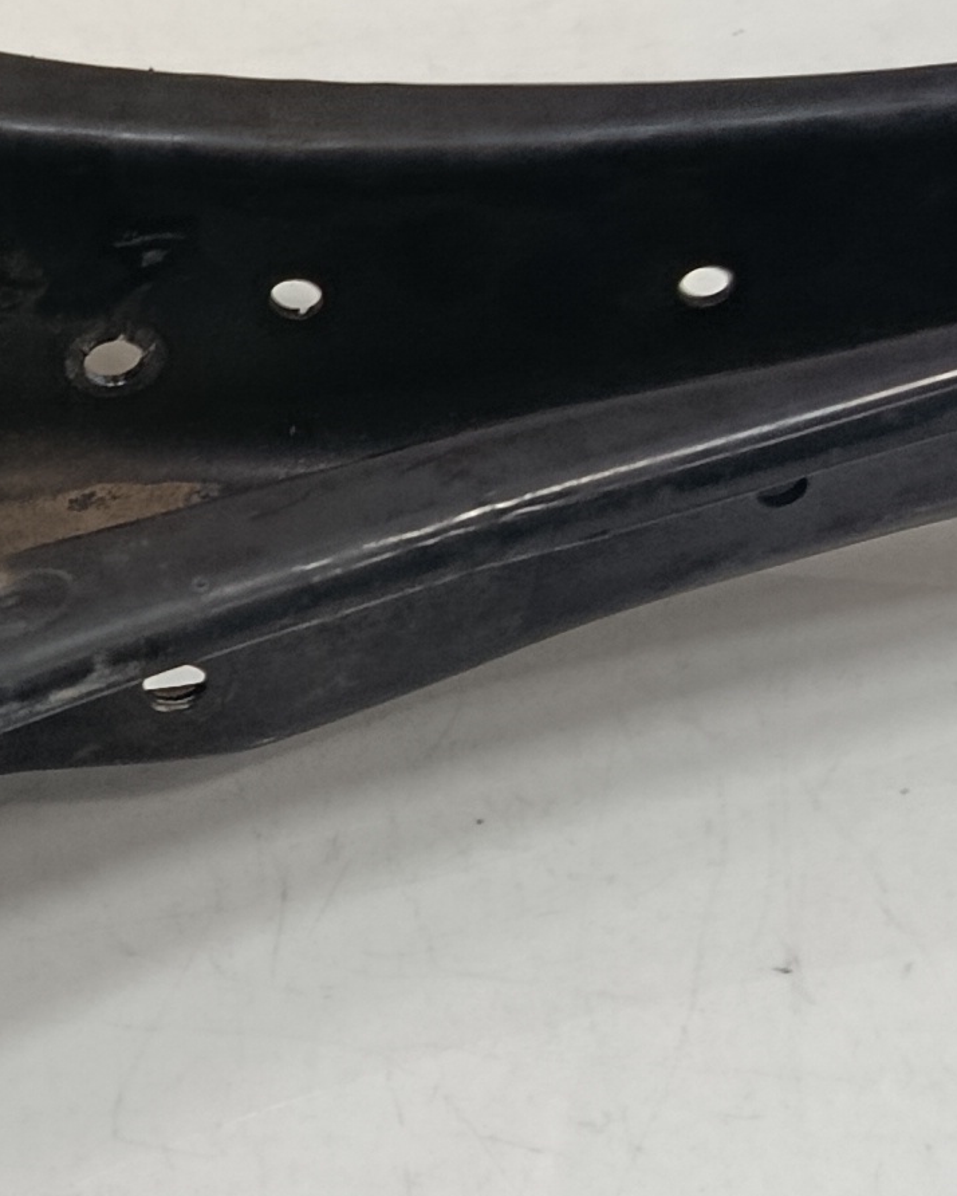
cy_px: 149
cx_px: -66
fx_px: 3716
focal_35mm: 105
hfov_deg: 14.4
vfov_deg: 18.0
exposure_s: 1/100
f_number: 1.7
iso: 1056
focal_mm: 5.24
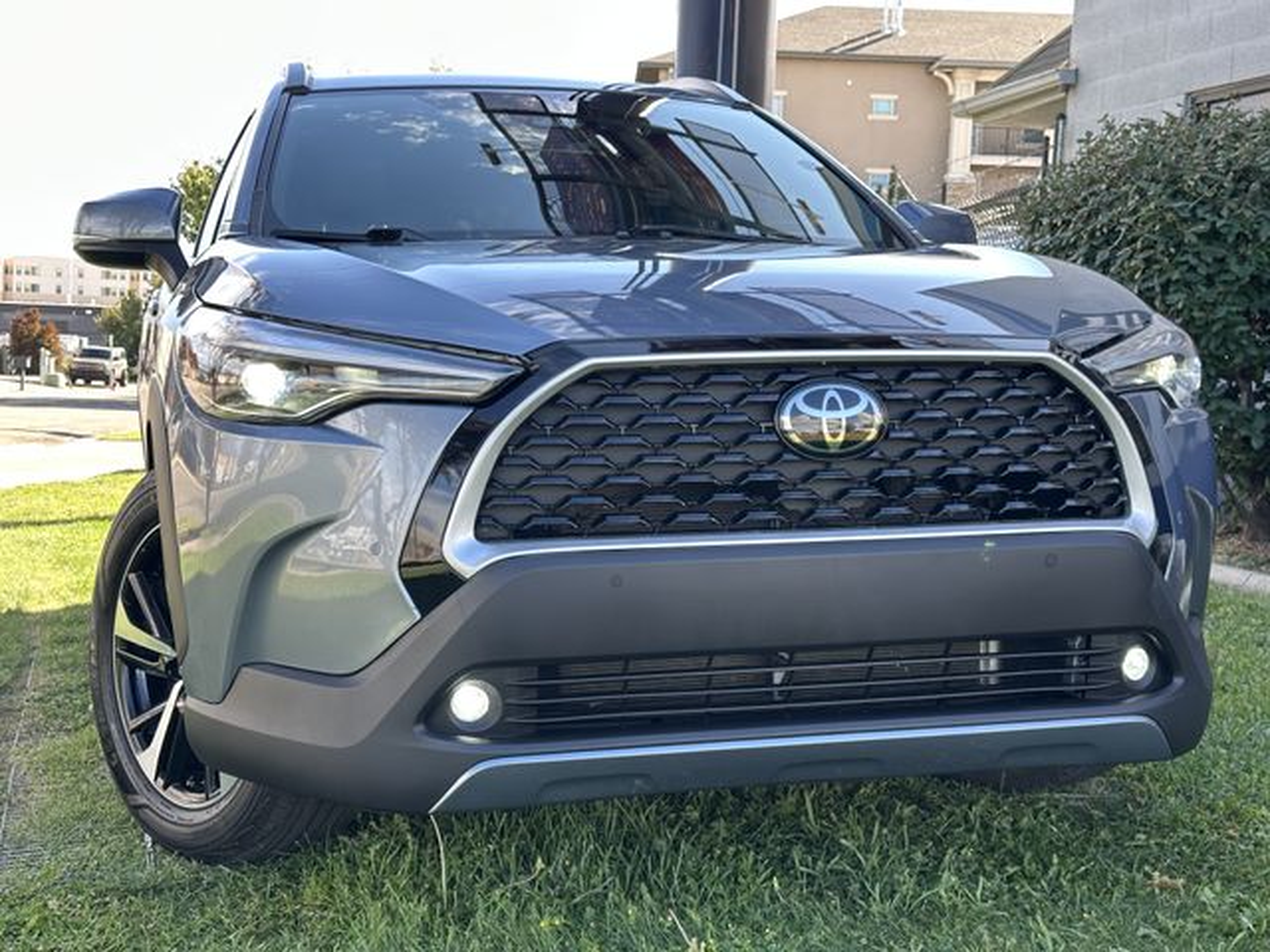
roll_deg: -1.5
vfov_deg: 30.3
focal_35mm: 48
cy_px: 476
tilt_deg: -3.4
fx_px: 1761
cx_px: 635
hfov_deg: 39.7
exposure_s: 1/205
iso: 64
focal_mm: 6.86
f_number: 1.78
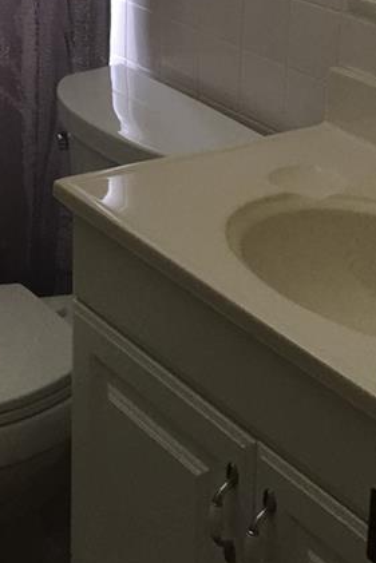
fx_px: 1346
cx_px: -40
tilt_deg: -10.8
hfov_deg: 15.5
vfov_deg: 22.4
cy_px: -51
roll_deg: +1.3
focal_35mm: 86
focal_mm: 4.15
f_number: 2.2
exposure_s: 1/30
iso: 100
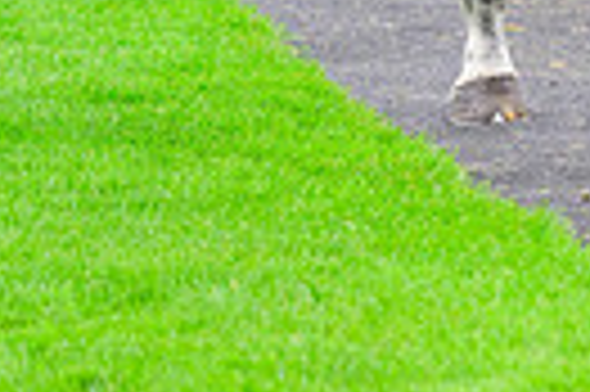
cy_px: -313
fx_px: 15926
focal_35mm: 973
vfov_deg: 1.4
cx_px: 1261
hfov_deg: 2.1
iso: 1600
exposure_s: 1/640
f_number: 5.6
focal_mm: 220
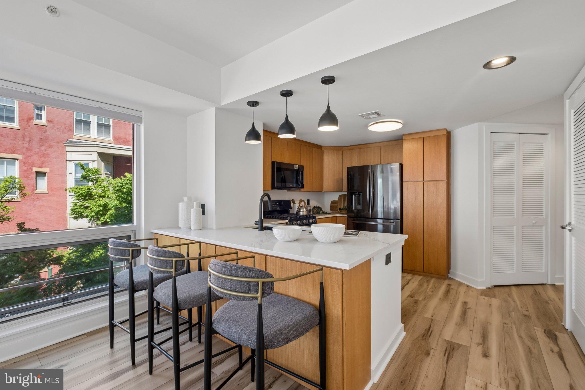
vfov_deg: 77.3
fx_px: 244
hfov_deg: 100.4
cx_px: 292
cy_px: 195
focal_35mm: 15
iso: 250
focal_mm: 10
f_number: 8
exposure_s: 1/20
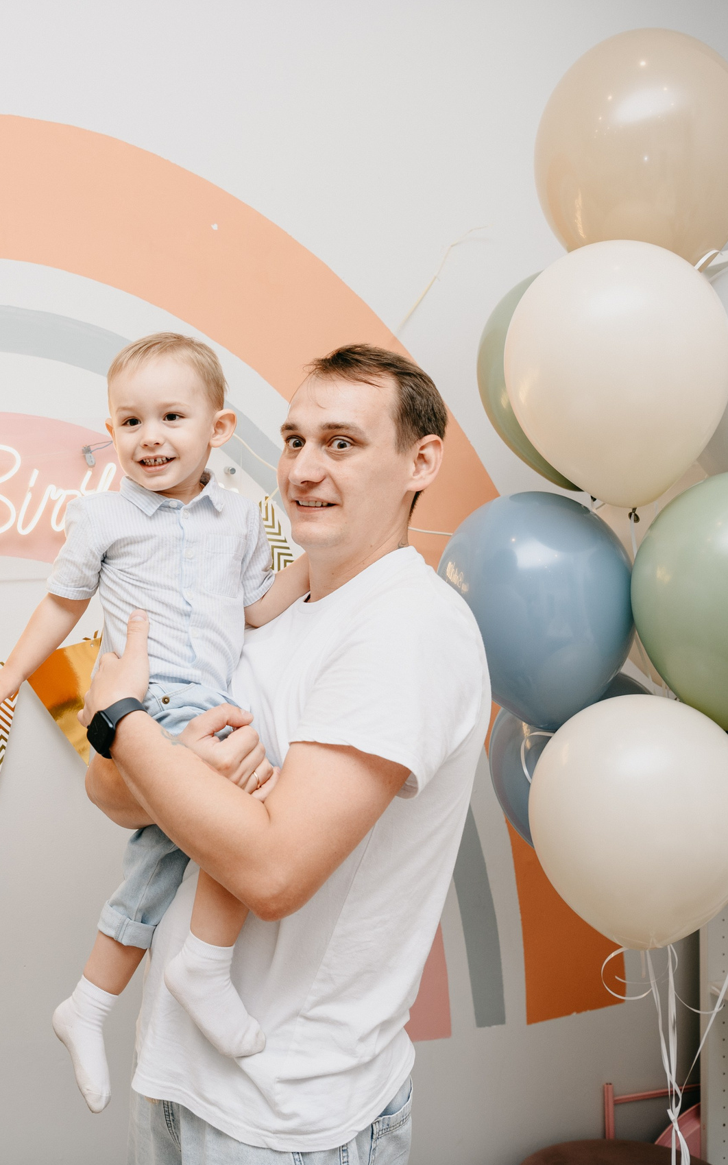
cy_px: 583
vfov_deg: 46.2
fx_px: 1365
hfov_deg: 28.7
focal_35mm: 43
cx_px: 77
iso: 125
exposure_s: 1/160
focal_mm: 28
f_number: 3.5
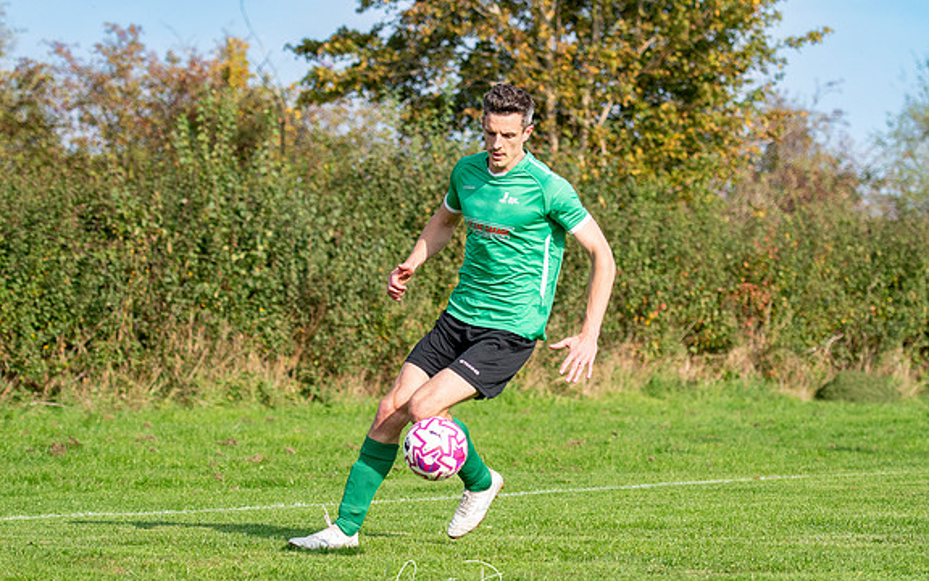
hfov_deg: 13.9
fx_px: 3823
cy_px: 307
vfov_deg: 8.7
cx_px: 506
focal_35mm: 151
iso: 320
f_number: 2.8
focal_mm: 82
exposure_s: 1/5000
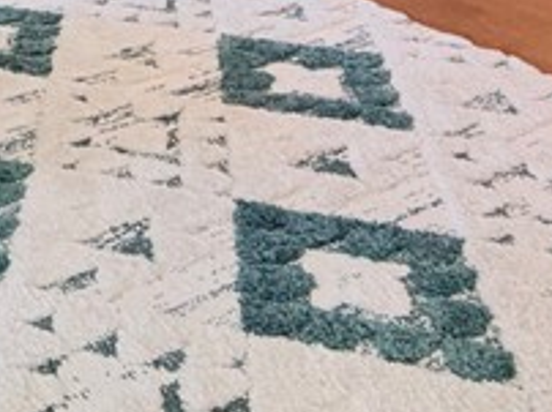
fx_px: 1131
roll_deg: +0.6
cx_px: -119
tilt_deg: +1.0
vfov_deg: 15.5
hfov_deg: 24.7
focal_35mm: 71
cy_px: -462
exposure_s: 1/60
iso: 250
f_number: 2.2
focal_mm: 2.22
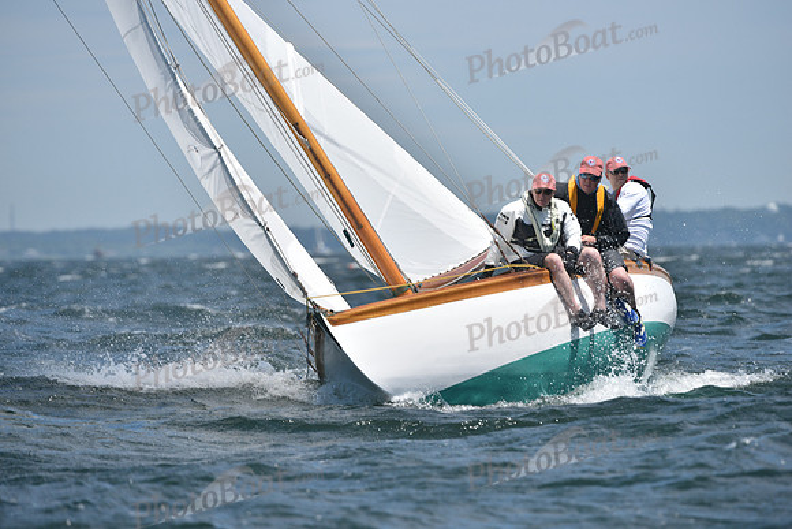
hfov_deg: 5.2
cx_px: 396
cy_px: 264
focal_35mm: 400
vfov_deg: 3.4
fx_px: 8802
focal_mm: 400
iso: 250
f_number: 7.1
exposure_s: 1/1250
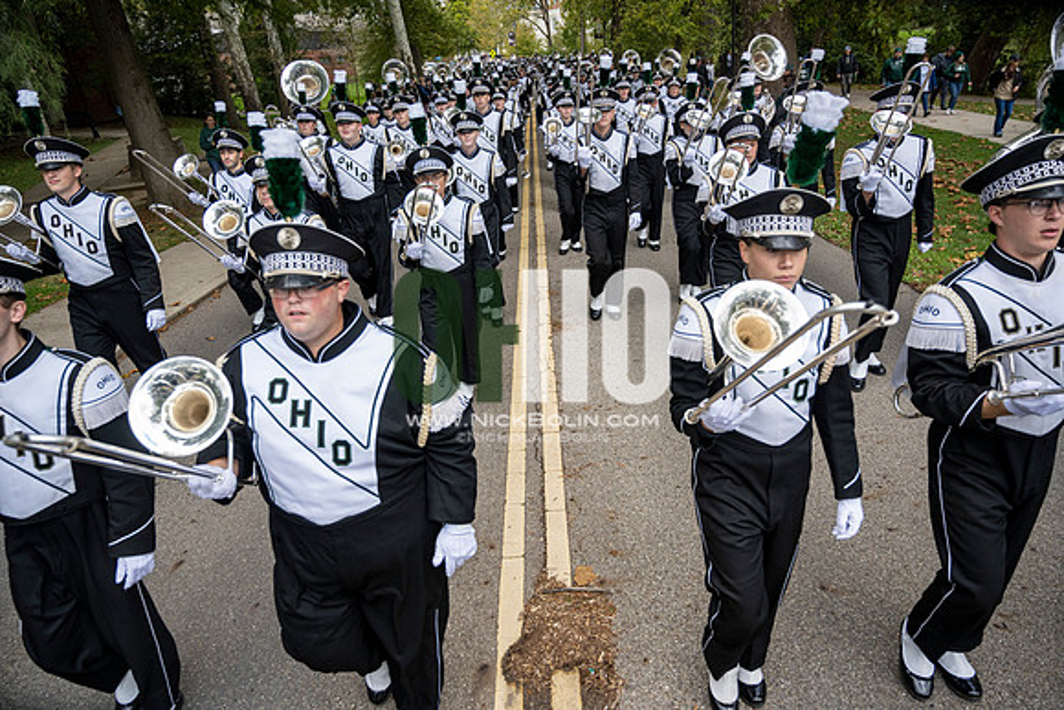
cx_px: 532
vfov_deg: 53.2
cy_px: 355
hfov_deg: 73.7
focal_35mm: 24
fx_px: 709
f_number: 4
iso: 500
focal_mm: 24
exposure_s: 1/1000
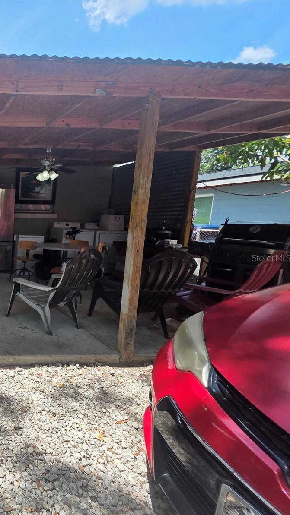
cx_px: -53
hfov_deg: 41.3
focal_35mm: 19
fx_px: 260
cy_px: 258
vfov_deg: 89.6
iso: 40
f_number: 1.9
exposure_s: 1/909
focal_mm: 2.2
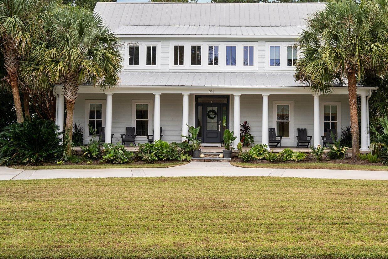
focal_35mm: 43
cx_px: 216
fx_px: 463
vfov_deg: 31.0
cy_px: 89
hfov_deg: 45.4
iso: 400
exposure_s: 1/800
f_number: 4
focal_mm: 26
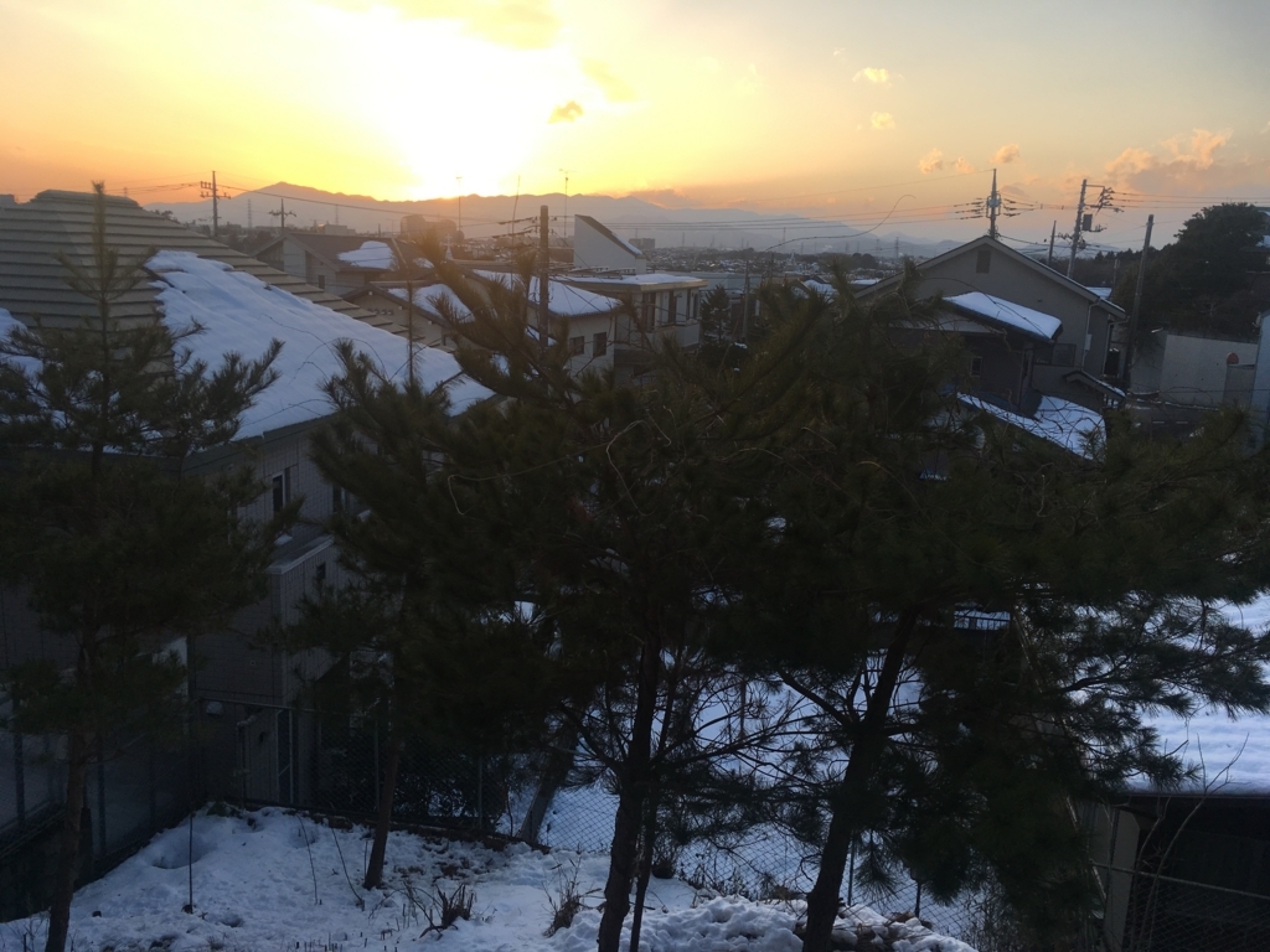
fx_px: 1064
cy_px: 476
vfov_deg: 48.2
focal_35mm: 29
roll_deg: -2.5
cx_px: 635
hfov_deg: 61.7
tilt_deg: -13.1
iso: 25
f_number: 2.2
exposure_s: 1/340
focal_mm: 4.15
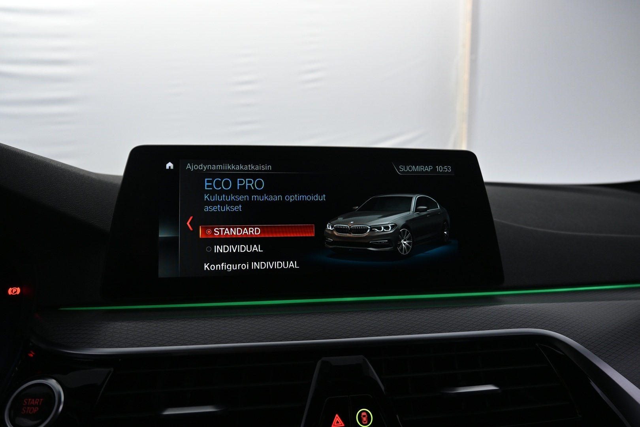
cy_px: 214
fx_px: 427
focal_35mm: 24
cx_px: 320
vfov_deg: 53.1
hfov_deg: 73.7
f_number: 4
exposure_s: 1/60
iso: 500
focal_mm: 16
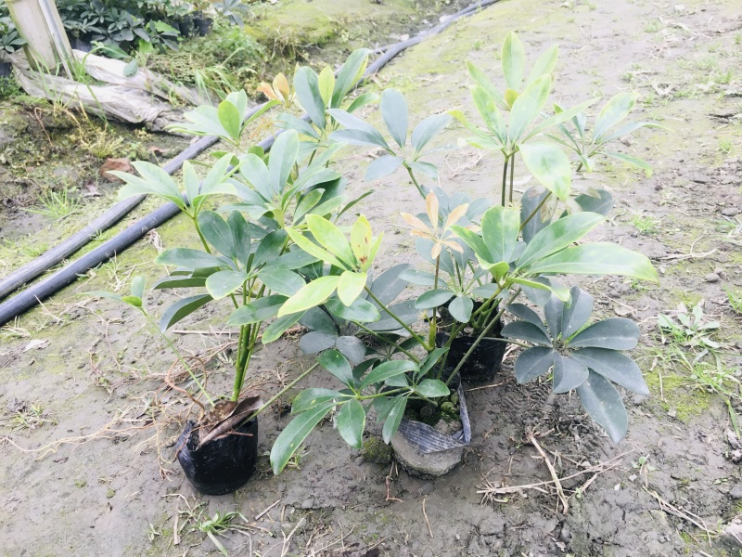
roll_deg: +5.9
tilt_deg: -32.6
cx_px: 371
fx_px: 622
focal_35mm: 29
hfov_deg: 61.7
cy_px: 278
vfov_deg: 48.2
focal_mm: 4.15
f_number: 2.2
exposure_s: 1/33
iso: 25
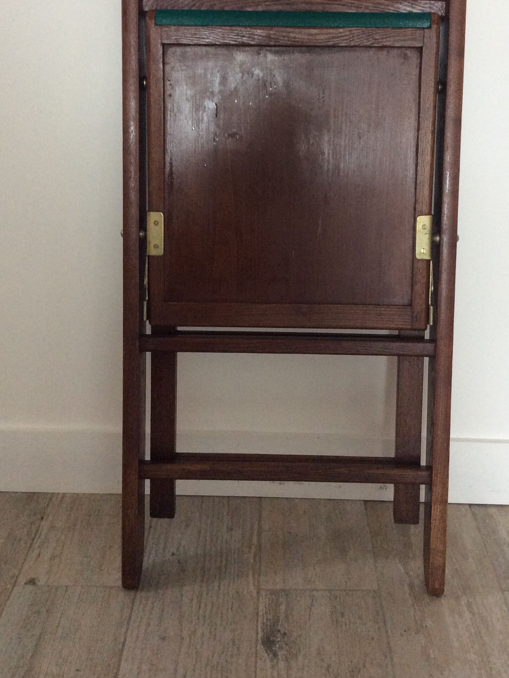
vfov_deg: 43.3
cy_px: 227
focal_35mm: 43
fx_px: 843
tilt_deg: -17.1
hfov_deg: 33.6
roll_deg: +0.1
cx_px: 281
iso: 100
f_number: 2.4
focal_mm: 3.3
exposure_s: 1/25
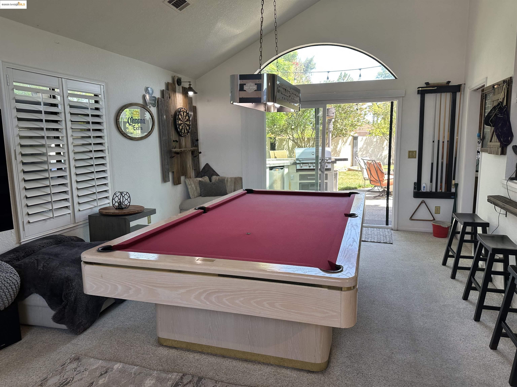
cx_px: 258
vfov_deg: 56.8
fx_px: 358
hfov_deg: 71.6
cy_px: 194
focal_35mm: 24
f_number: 1.78
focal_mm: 6.86
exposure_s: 1/161
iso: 80
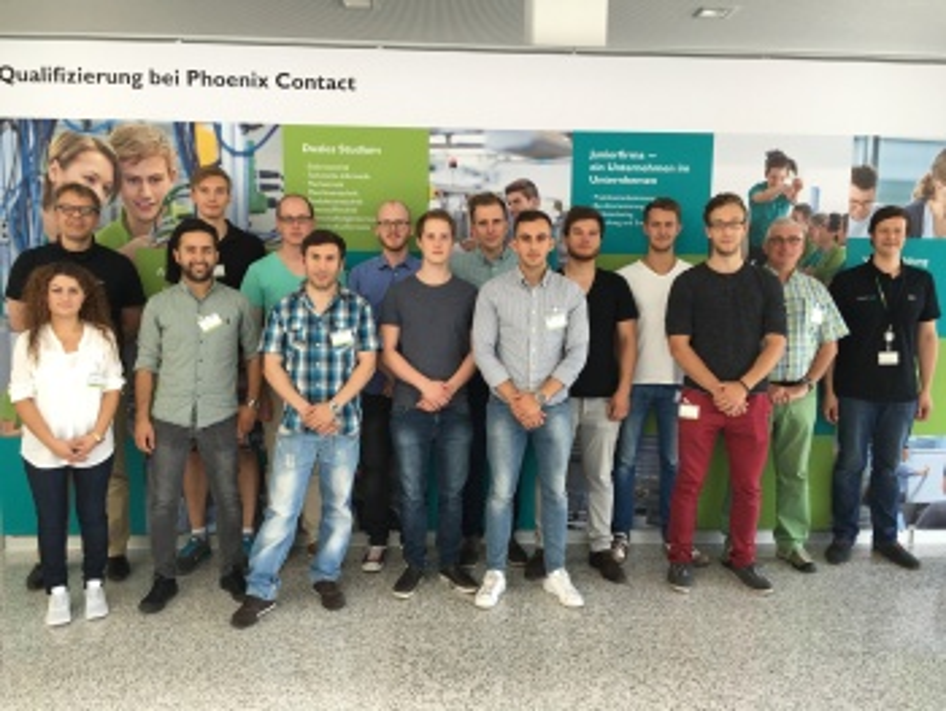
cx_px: 473
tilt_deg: -7.0
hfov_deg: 61.6
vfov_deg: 48.3
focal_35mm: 29
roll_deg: -0.4
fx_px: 793
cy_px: 356
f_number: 2.2
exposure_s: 1/50
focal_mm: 4.15
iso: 25
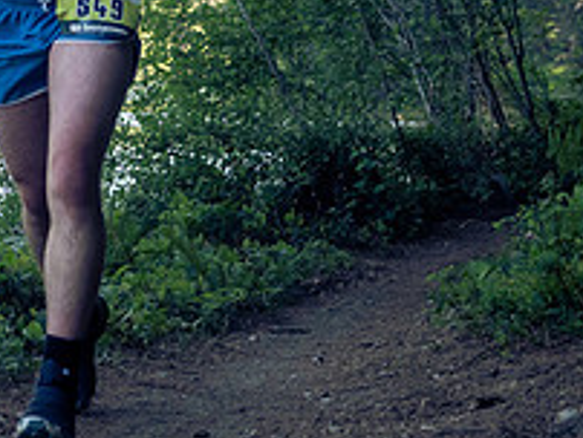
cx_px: -35
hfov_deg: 11.0
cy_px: -125
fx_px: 3001
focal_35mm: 178
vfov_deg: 8.3
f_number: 2.8
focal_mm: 31
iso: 320
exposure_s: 1/1000
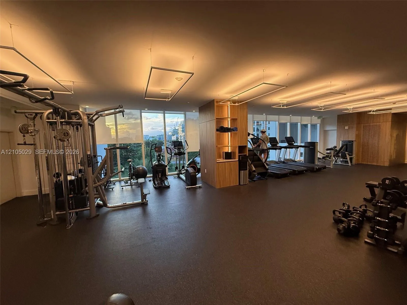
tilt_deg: -3.6
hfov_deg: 102.1
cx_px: 204
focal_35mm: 14
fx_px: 165
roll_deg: +1.4
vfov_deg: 85.7
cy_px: 152
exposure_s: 1/120
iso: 250
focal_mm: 2.22
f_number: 2.2
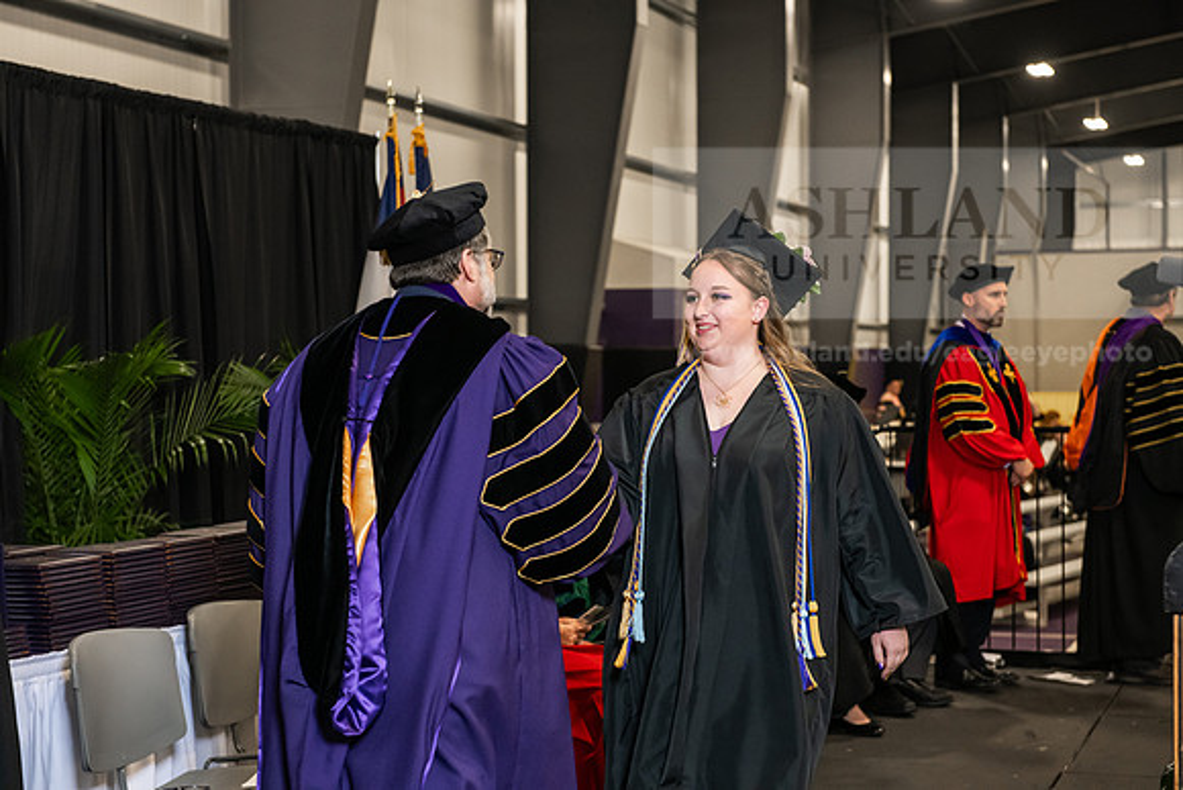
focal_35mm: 70
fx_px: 2301
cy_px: 395
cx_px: 592
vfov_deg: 19.5
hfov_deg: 28.8
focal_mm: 70
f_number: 5
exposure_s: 1/200
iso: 2500
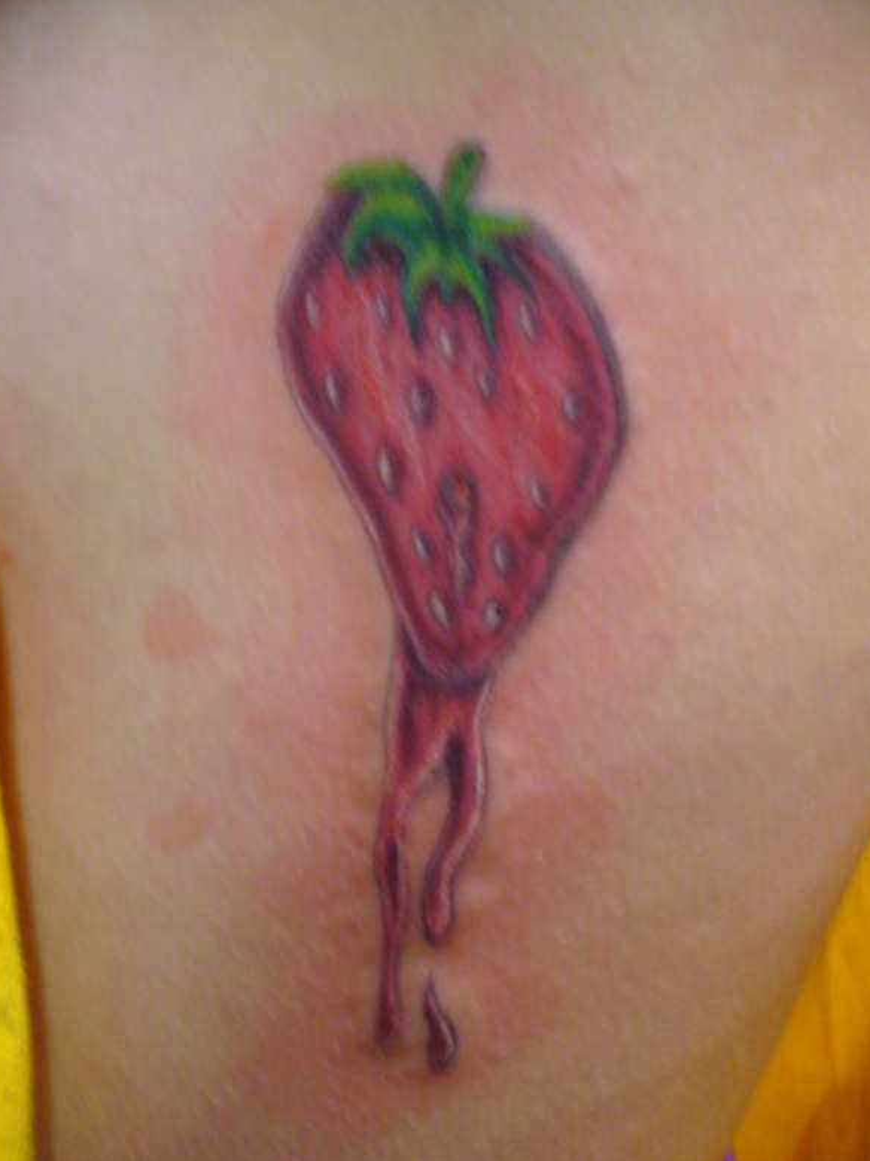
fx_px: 1274
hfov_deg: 37.7
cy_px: 583
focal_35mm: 38
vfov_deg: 49.0
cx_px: 429
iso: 200
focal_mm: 6.1
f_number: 2.8
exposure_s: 1/10
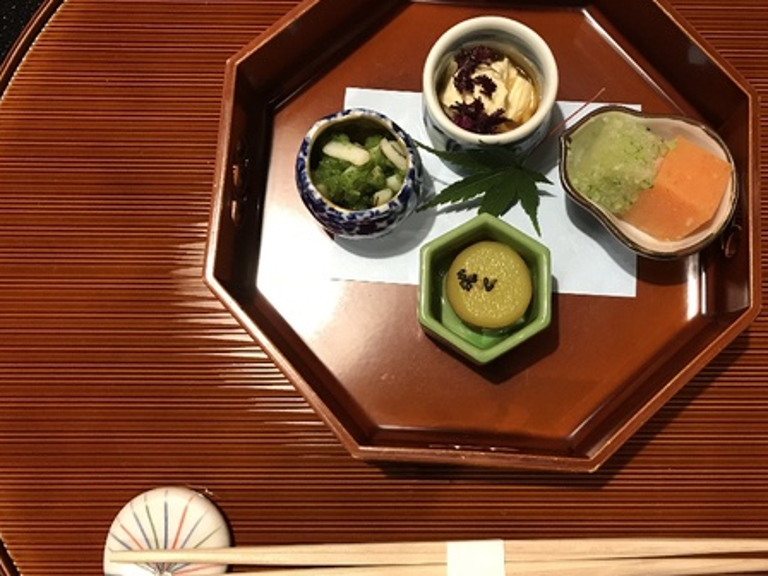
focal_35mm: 35
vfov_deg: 40.7
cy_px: 273
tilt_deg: -81.7
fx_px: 777
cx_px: 459
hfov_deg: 52.3
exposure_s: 1/12
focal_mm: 3.99
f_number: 1.8
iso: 100
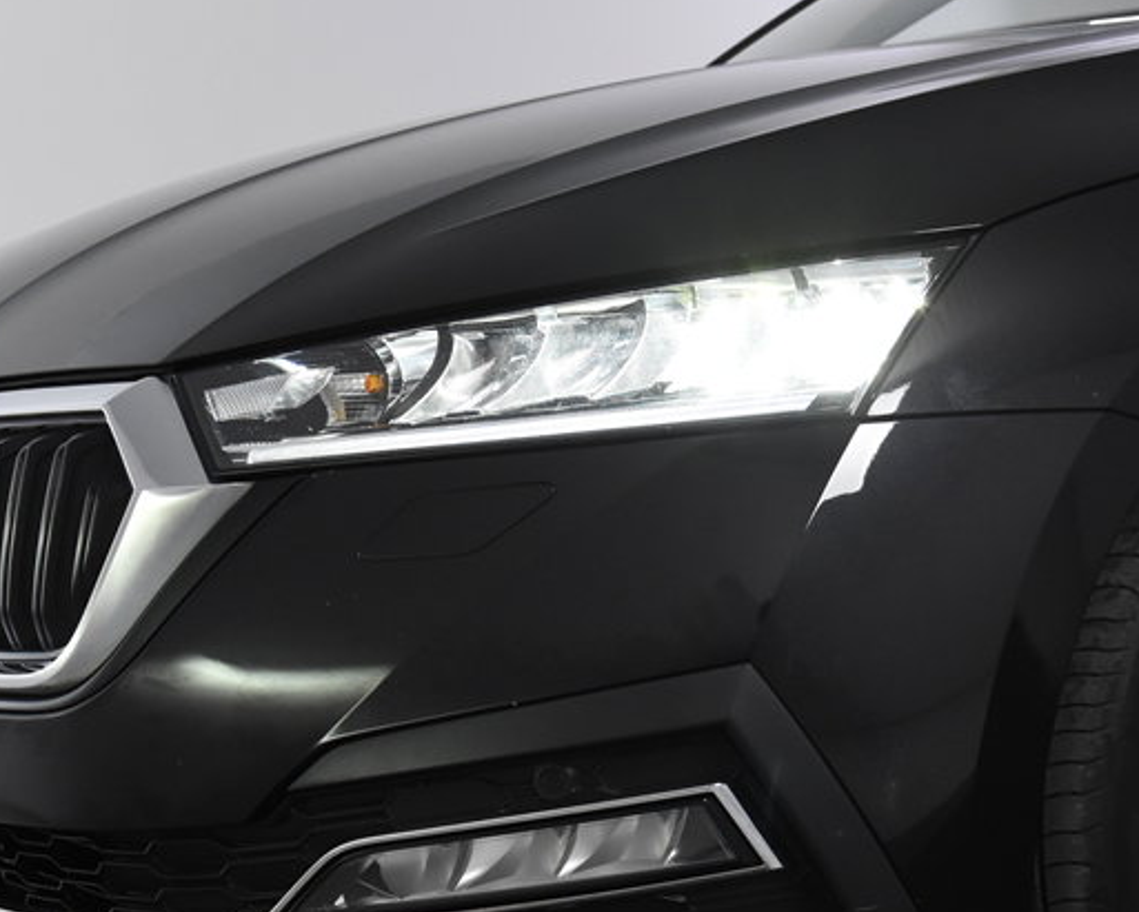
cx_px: 788
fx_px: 2462
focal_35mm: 73
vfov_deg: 21.0
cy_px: 565
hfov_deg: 25.9
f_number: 5.6
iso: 1600
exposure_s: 1/125
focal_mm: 26
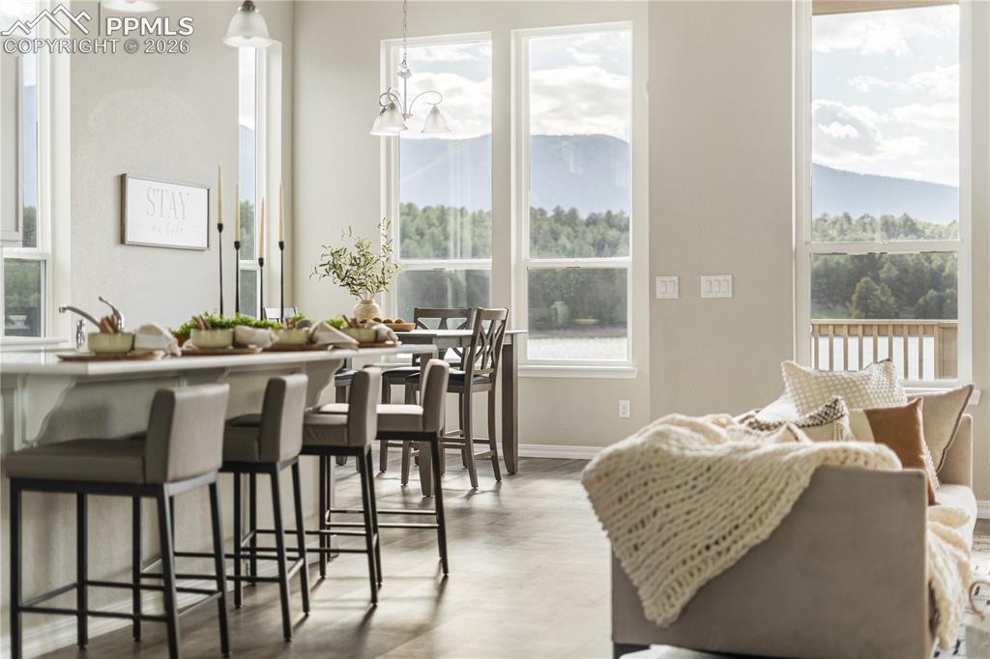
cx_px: 495
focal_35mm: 50
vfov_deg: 27.0
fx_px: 1374
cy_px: 330
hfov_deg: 39.6
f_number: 1.8
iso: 160
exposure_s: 1/160
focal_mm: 50
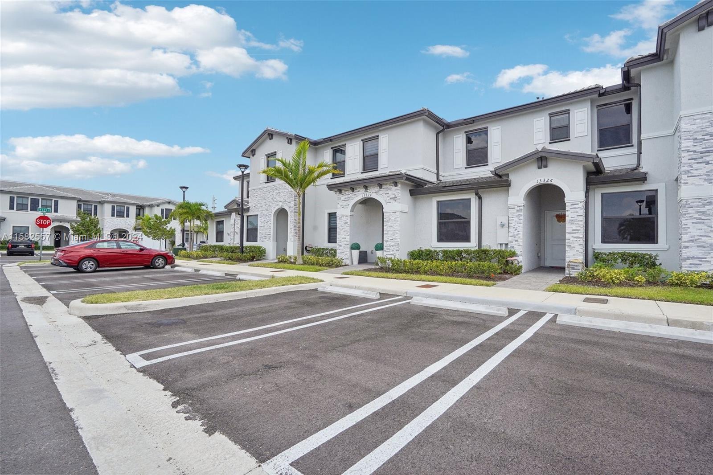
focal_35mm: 16
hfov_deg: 96.7
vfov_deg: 73.7
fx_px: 317
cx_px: 356
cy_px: 238
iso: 400
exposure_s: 1/800
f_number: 10
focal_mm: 16
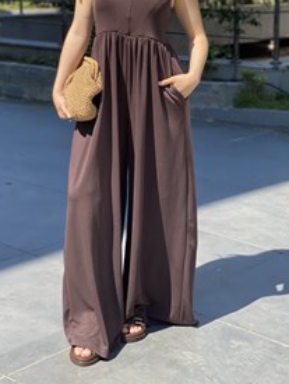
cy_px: 105
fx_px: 866
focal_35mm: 78
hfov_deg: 18.9
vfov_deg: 24.8
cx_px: 141
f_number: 2
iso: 20
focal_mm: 6
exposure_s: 1/1043
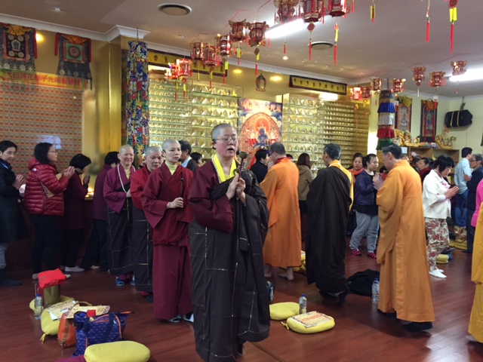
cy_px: 181
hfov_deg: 61.7
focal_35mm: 29
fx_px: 405
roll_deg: -3.3
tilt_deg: -3.1
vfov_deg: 48.2
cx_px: 242
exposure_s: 1/17
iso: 250
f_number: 2.2
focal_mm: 4.15
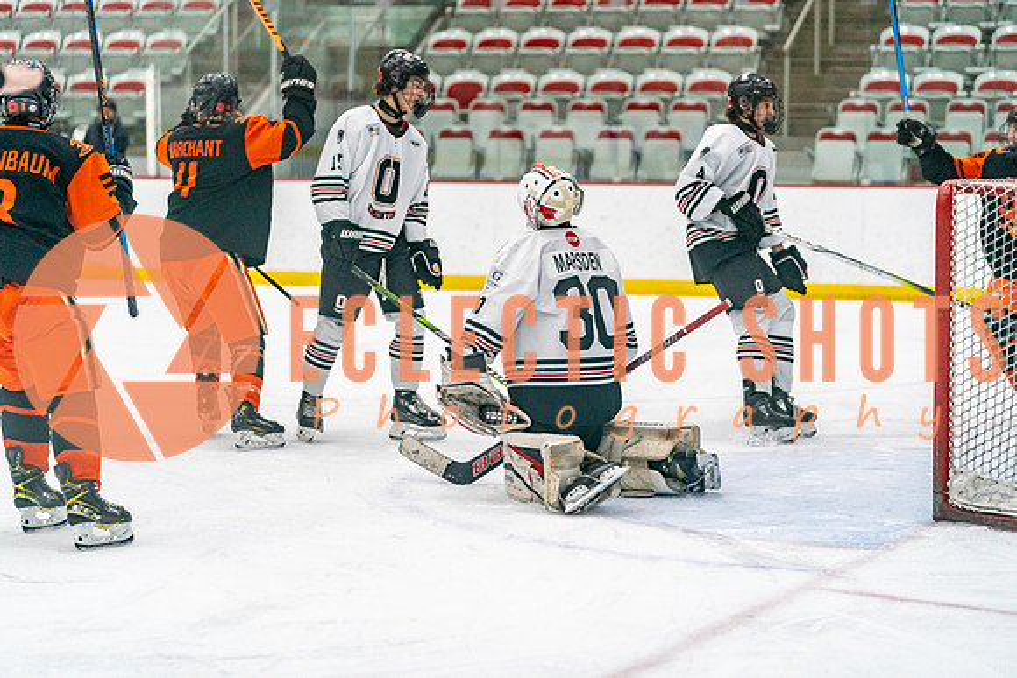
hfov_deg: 20.1
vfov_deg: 13.5
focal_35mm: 102
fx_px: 2874
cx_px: 508
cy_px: 339
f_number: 2.8
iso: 3200
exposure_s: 1/1250
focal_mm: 99
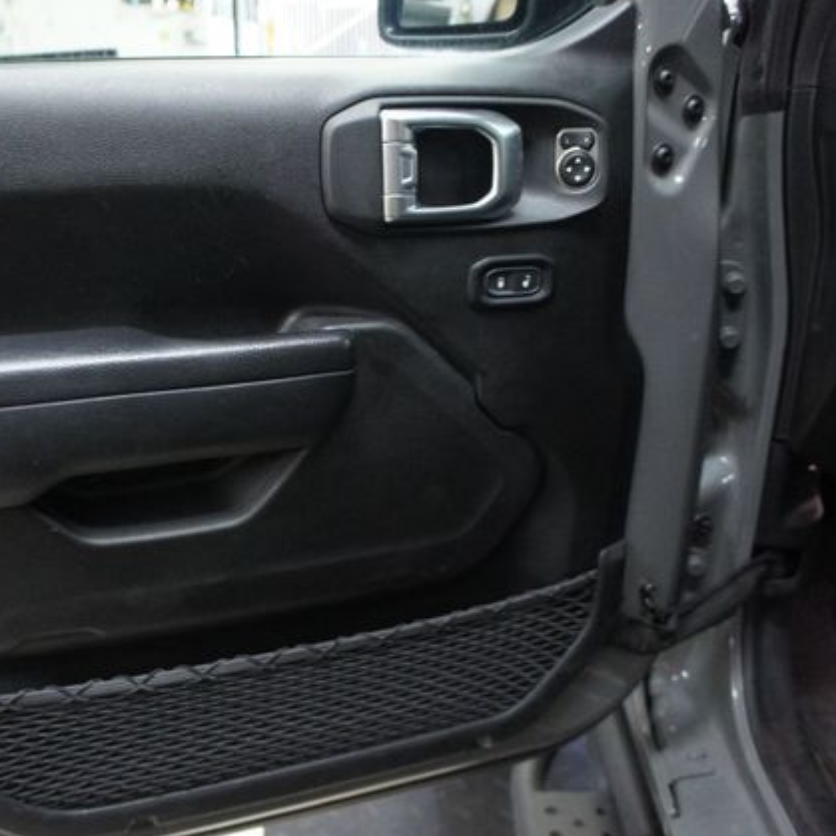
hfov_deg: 45.5
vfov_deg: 47.2
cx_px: 202
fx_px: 956
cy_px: 419
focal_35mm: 35
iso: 1600
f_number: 3.5
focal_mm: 18
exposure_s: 1/30
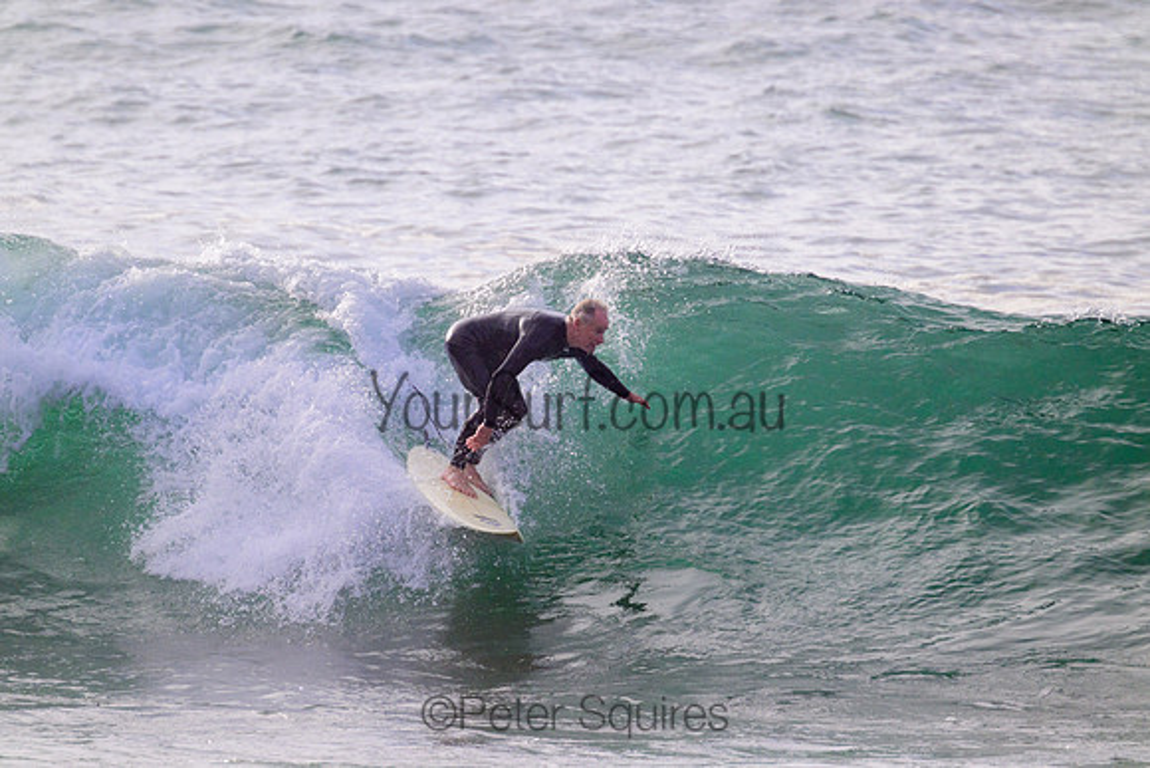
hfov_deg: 2.6
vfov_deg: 1.7
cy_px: 384
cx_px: 575
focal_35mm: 800
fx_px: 25560
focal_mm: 800
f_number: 11
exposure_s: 1/2000
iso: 900
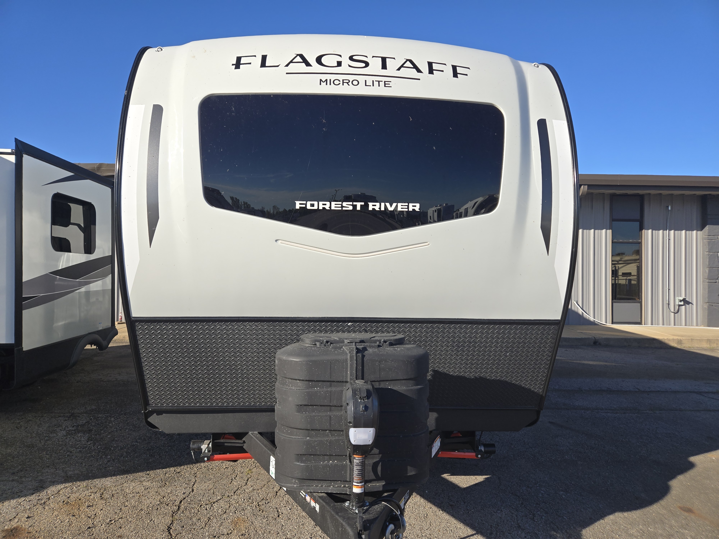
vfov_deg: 58.9
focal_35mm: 23
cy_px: 270
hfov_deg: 73.9
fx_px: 478
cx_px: 360
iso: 25
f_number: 1.8
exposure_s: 1/1325
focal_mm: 5.4
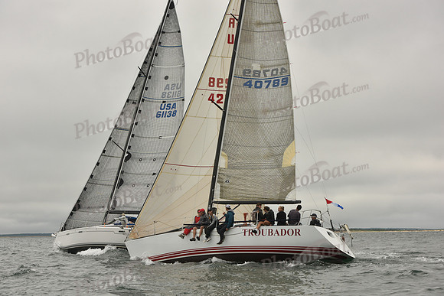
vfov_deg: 18.2
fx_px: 925
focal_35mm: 75
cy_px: 148
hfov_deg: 27.0
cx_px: 222
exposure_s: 1/800
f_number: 9
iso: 320
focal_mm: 75
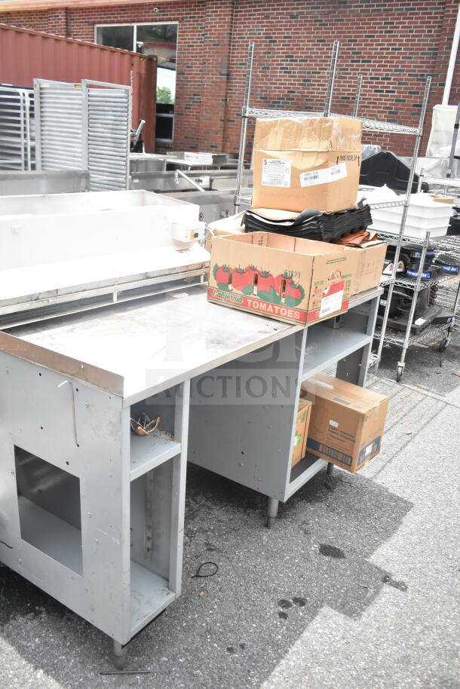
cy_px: 344
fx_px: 575
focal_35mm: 30
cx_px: 230
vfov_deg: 61.9
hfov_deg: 43.6
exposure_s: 1/4000
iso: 1600
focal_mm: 20
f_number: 3.8
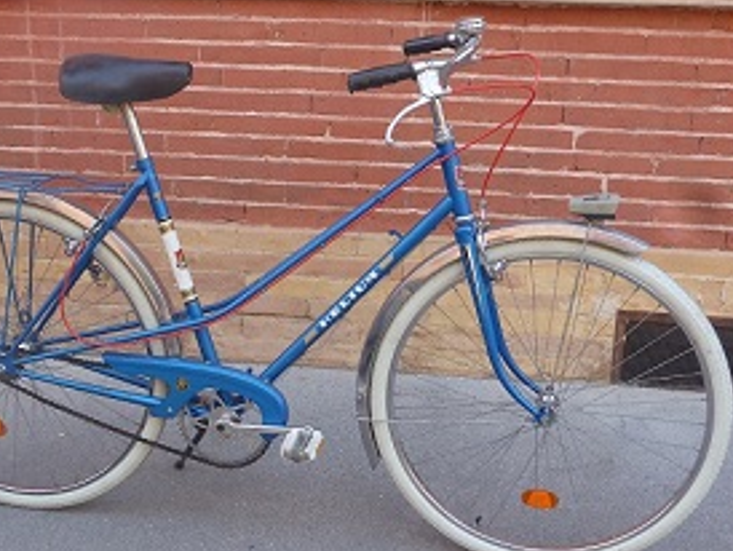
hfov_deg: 32.1
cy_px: 320
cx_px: 297
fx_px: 1272
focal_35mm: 60
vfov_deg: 24.4
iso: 200
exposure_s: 1/60
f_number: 4.2
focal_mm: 8.5
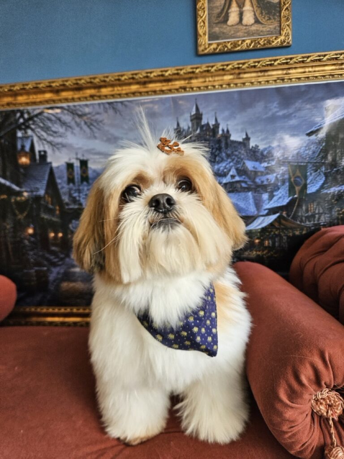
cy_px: 230
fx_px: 305
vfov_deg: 73.9
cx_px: 172
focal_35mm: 23
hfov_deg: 58.9
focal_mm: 5.4
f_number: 1.8
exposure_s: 1/207
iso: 80
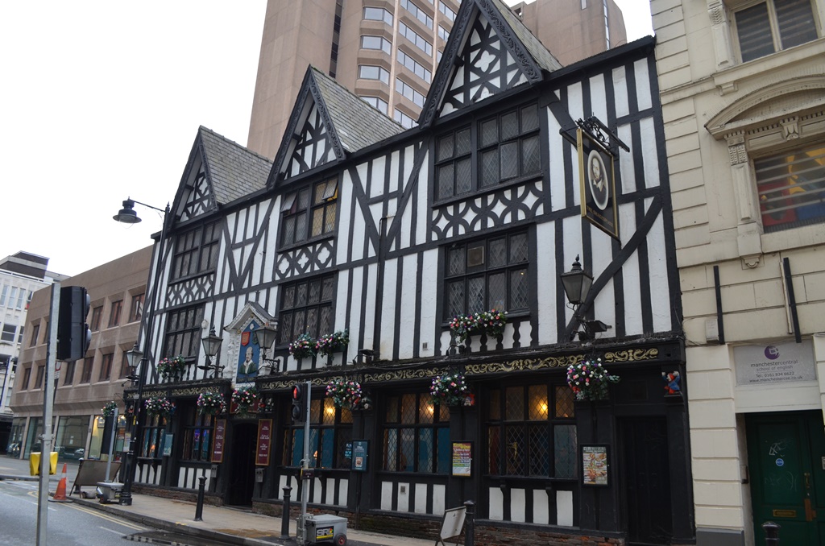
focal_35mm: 27
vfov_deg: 47.7
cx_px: 412
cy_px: 273
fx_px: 617
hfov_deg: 67.5
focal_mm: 18
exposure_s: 1/100
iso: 400
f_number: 5
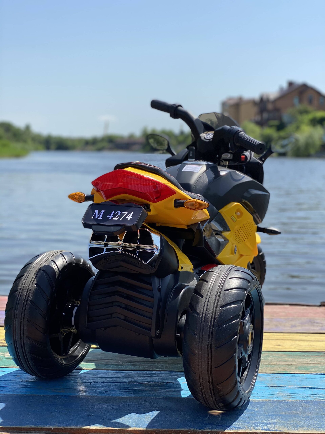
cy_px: 217
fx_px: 651
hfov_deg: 28.0
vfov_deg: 36.8
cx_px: 162
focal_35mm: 52
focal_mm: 6
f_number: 2
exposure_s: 1/1497
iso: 20
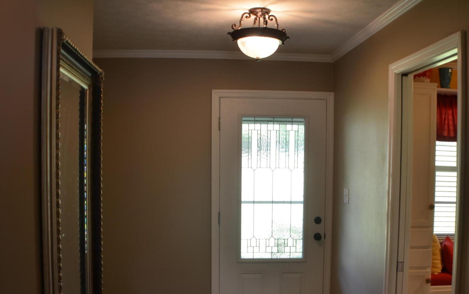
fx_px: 652
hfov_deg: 39.6
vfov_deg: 25.2
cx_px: 236
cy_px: 201
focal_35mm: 51
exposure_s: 1/25
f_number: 4
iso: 100
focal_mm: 22
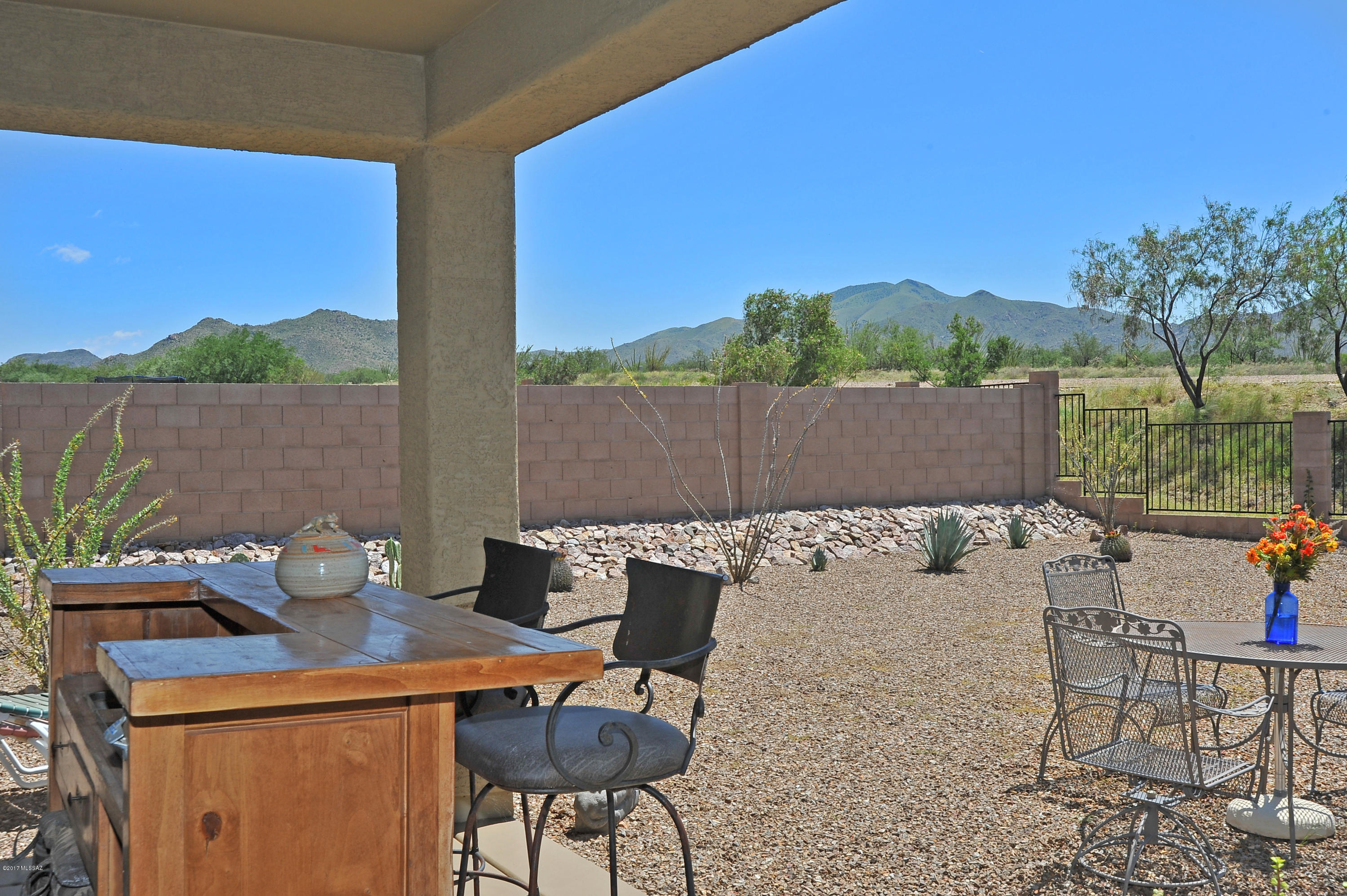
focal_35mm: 35
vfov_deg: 37.8
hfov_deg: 54.5
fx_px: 1309
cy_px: 448
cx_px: 674
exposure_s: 1/320
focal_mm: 35
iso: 320
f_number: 13
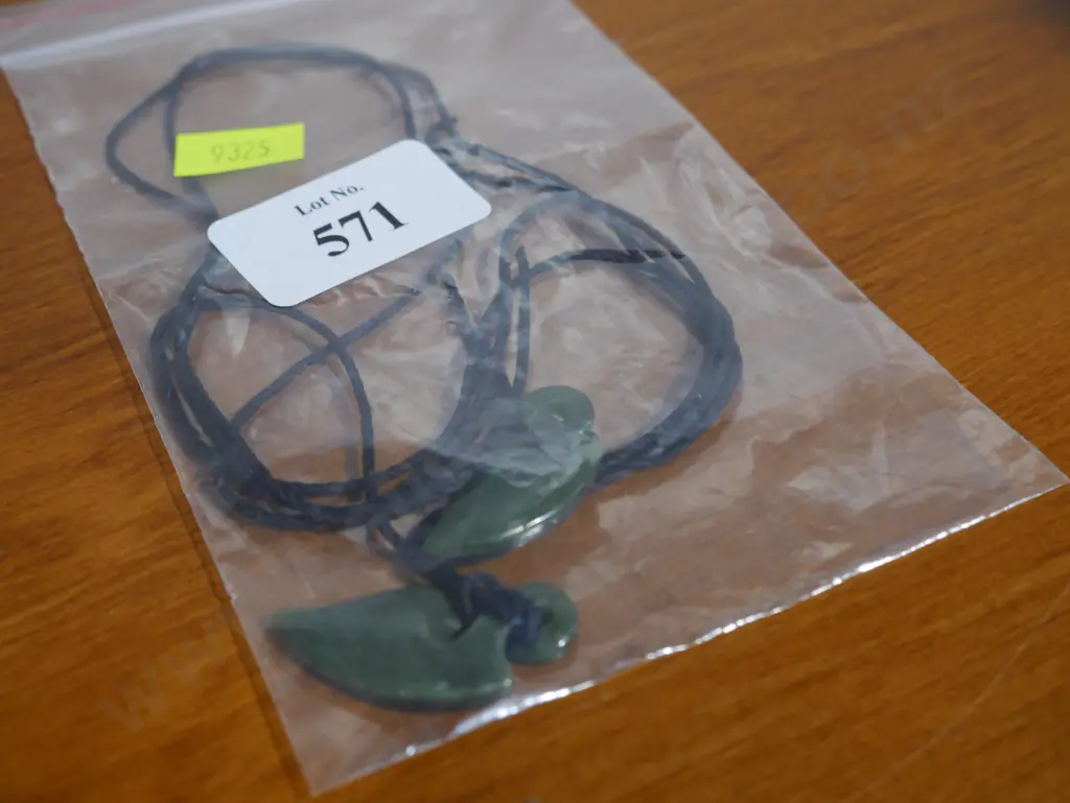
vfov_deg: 30.3
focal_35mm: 48
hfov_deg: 39.6
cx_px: 535
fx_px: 1484
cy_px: 402
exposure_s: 1/60
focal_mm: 24
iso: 800
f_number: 5.2
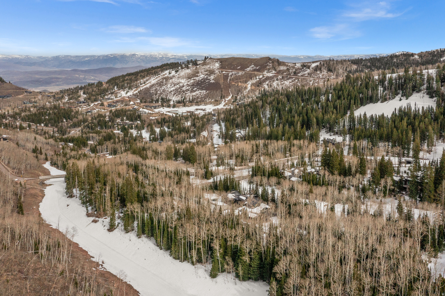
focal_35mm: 28
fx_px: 346
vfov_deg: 46.4
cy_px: 148
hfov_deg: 65.5
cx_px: 222
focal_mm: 10.26
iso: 400
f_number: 8
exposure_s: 1/1600
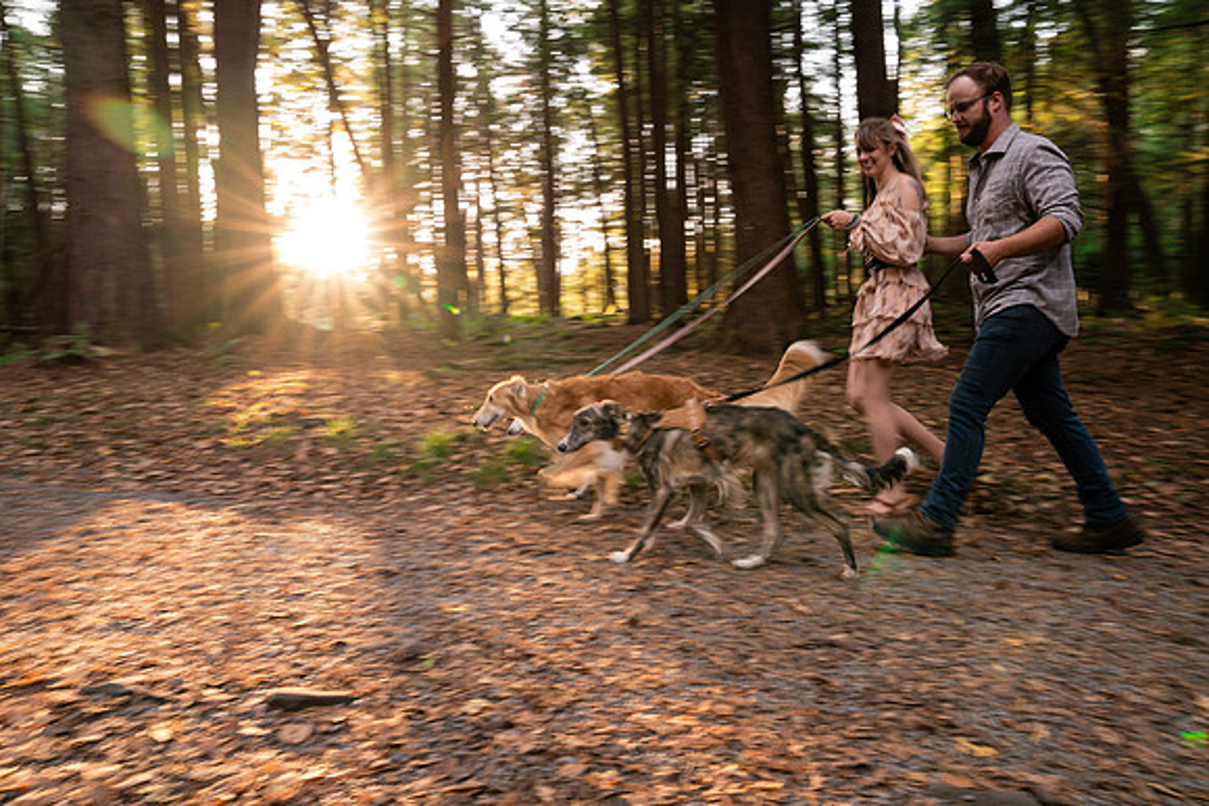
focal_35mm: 24
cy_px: 403
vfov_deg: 53.2
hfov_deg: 73.7
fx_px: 806
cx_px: 604
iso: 1600
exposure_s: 1/30
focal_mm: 24
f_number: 8
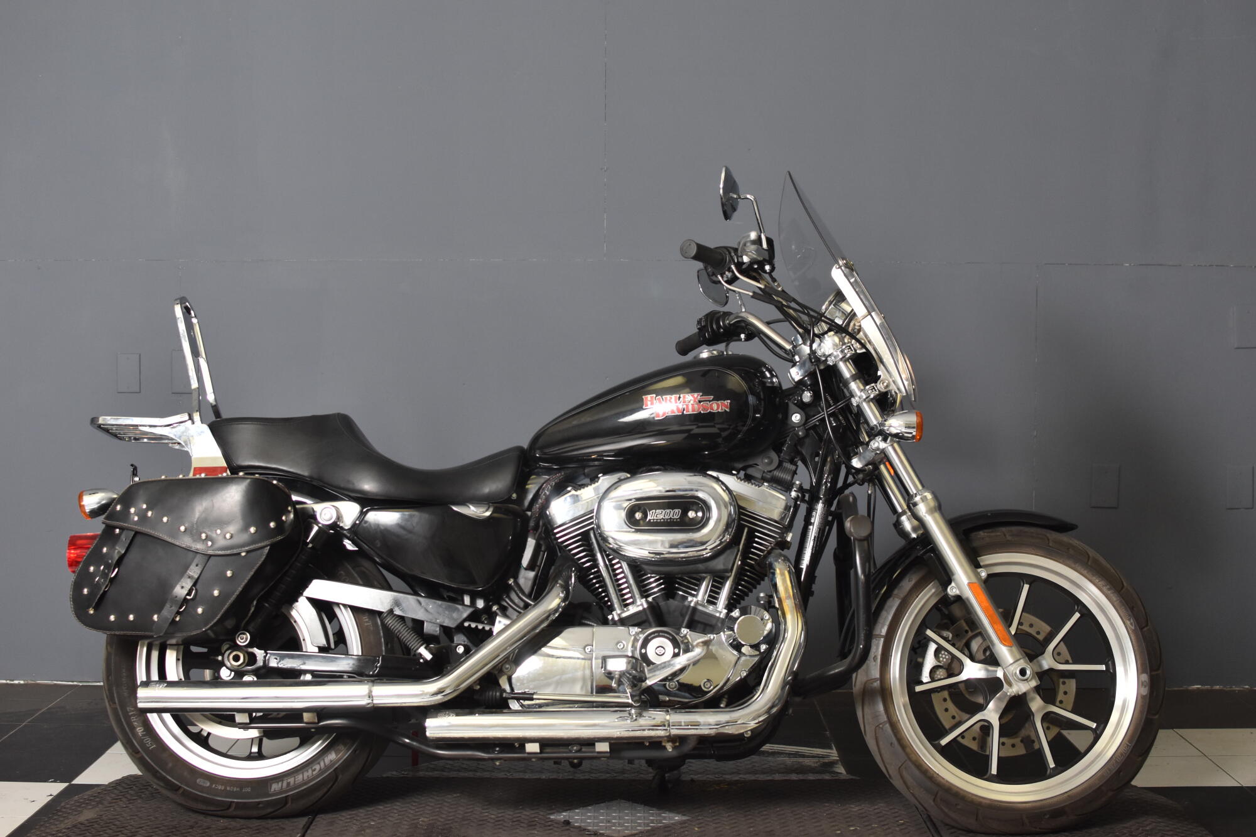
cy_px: 418
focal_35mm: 52
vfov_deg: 25.7
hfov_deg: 37.9
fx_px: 1831
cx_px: 628
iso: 800
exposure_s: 1/160
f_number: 4.5
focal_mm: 35
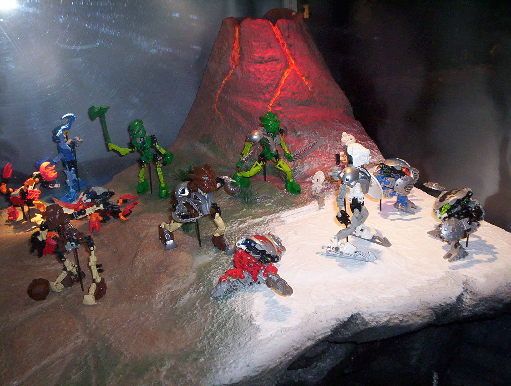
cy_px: 193
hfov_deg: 48.9
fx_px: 562
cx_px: 256
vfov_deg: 37.9
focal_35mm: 38
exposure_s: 1/60
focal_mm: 4.99
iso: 140
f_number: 4.5
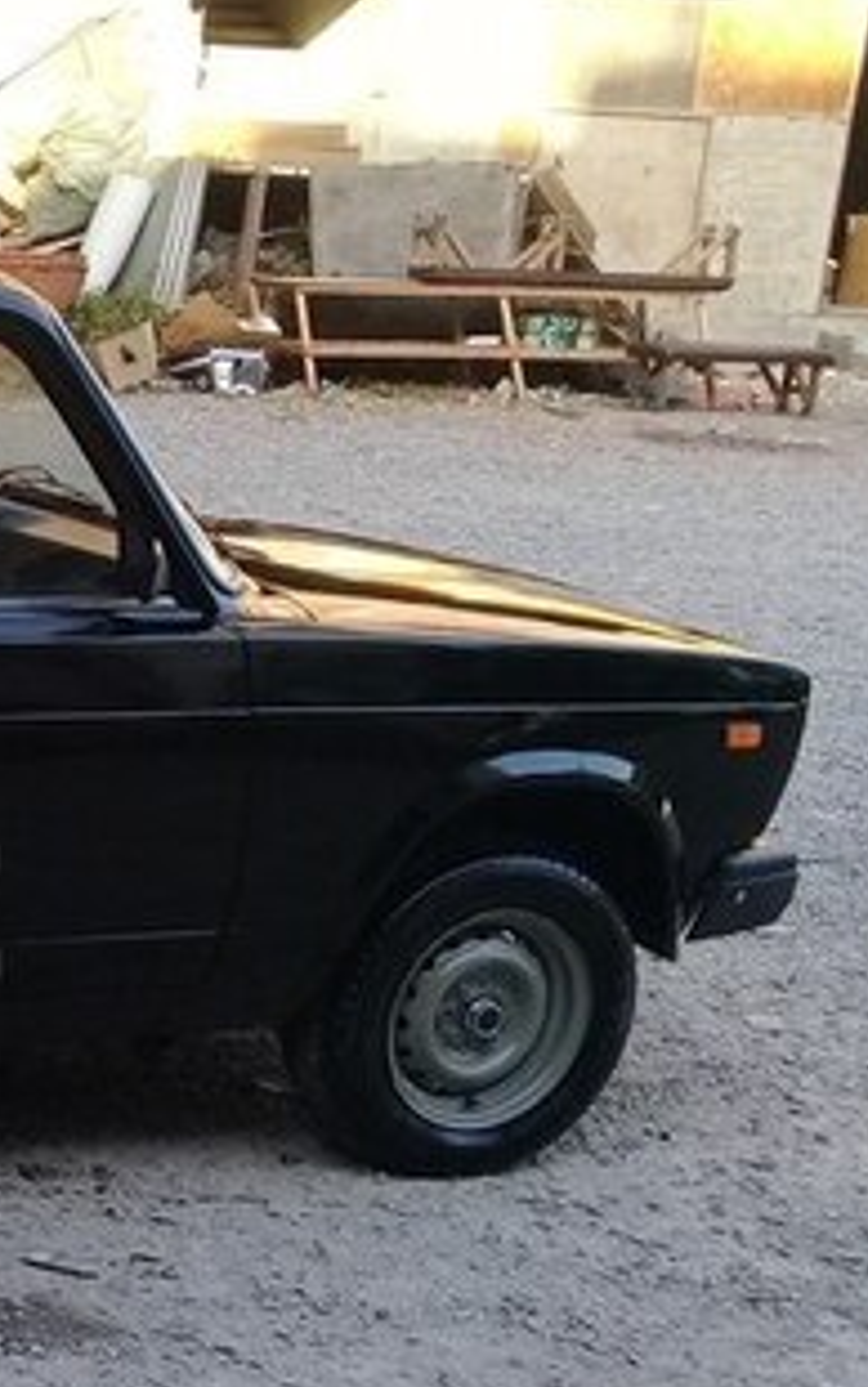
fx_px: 2647
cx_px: -456
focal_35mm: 70
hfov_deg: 16.8
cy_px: 910
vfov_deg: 29.2
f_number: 2.2
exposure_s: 1/167
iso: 50
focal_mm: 3.3
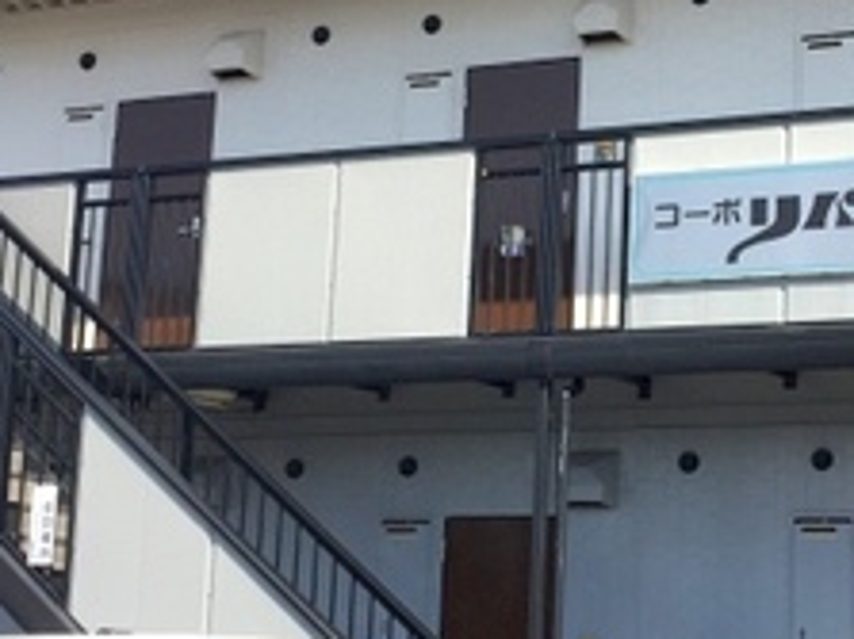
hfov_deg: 24.6
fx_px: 1923
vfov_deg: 18.9
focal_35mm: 78
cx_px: 701
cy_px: 321
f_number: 2.2
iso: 32
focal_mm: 4.15
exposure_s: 1/1163
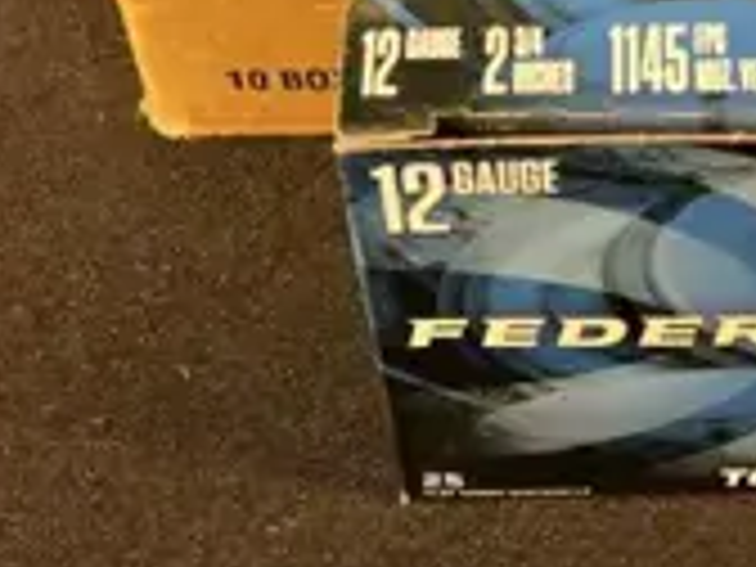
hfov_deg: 19.5
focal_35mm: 99
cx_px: 657
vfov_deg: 13.5
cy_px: -428
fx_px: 2162
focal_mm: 5.7
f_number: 1.5
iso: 100
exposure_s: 1/120
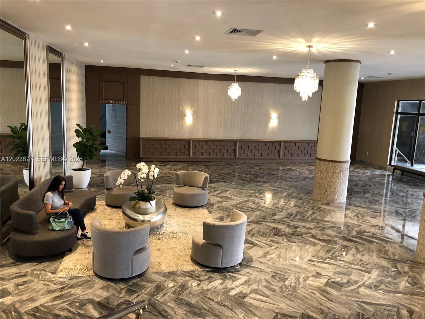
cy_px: 160
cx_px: 212
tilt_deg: -10.1
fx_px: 344
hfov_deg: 63.4
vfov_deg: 49.7
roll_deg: -2.0
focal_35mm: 28
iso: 64
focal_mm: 3.99
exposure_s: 1/15
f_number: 1.8
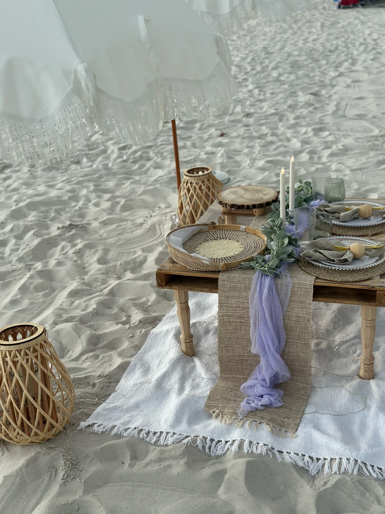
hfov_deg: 30.3
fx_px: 712
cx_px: 192
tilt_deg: -22.8
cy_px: 257
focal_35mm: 48
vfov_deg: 39.7
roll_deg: +3.6
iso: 80
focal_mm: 6.86
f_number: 1.78
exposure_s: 1/2532
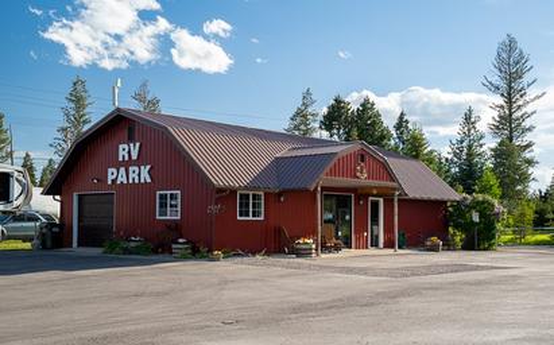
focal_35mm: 45
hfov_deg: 44.2
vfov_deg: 28.4
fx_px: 682
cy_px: 195
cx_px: 286
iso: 125
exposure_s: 1/60
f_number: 8
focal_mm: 42
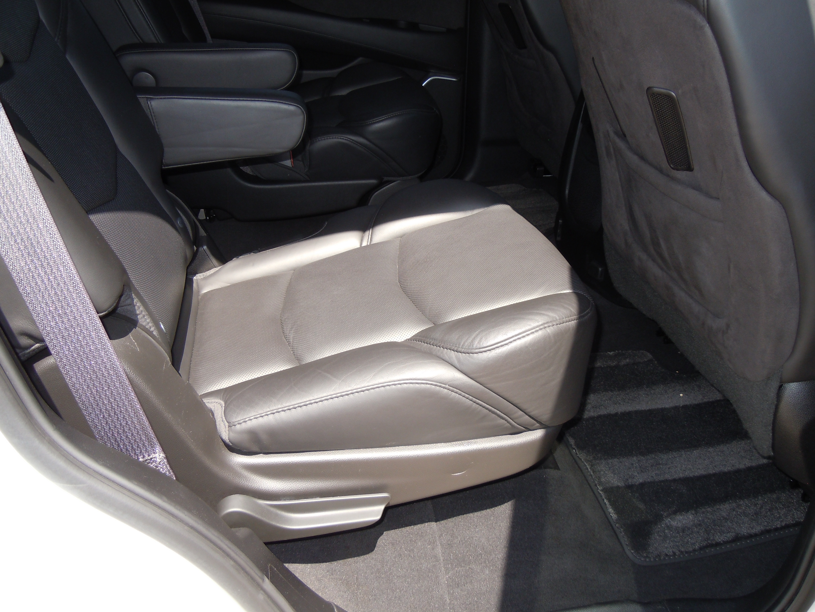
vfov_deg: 46.8
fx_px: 706
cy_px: 306
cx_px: 408
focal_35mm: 30
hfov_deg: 60.0
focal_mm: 5.4
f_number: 3.5
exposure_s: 1/200
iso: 100
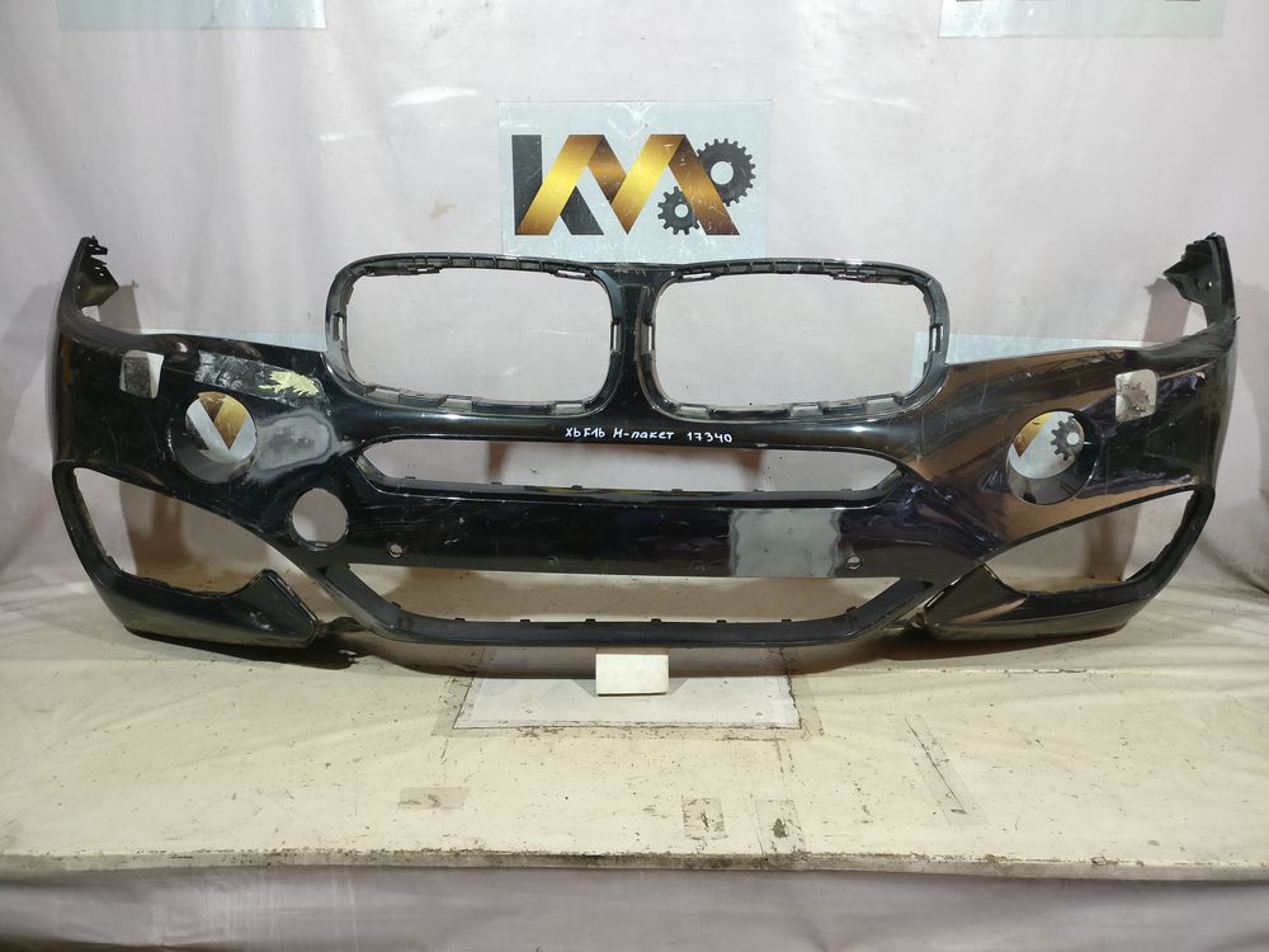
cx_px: 634
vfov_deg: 49.7
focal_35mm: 28
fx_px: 1026
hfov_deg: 63.4
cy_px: 476
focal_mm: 4.26
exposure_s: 1/25
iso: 400
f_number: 2
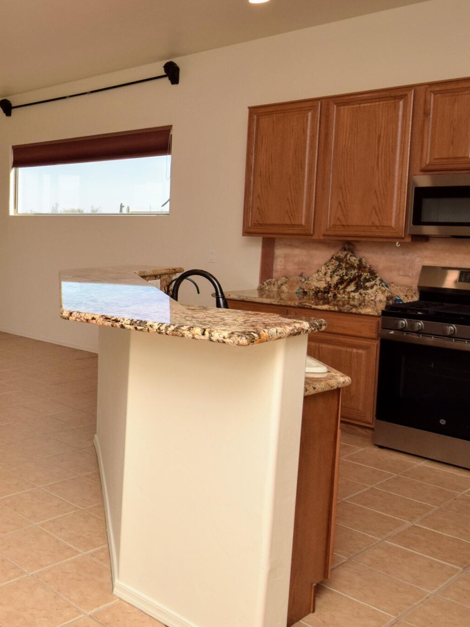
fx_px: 635
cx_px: -89
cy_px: 274
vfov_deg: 52.4
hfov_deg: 33.4
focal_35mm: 35
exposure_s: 1/200
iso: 400
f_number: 9
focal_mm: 11
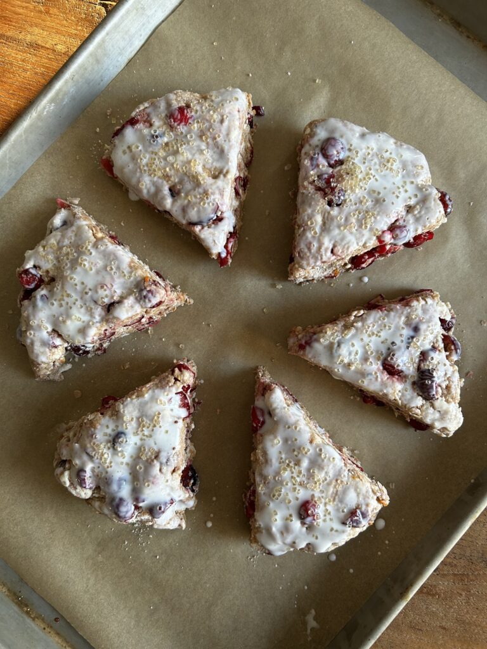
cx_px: 244
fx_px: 488
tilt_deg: -86.4
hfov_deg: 53.1
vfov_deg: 67.3
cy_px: 324
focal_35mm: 26
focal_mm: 5.7
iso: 125
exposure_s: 1/90
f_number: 1.5
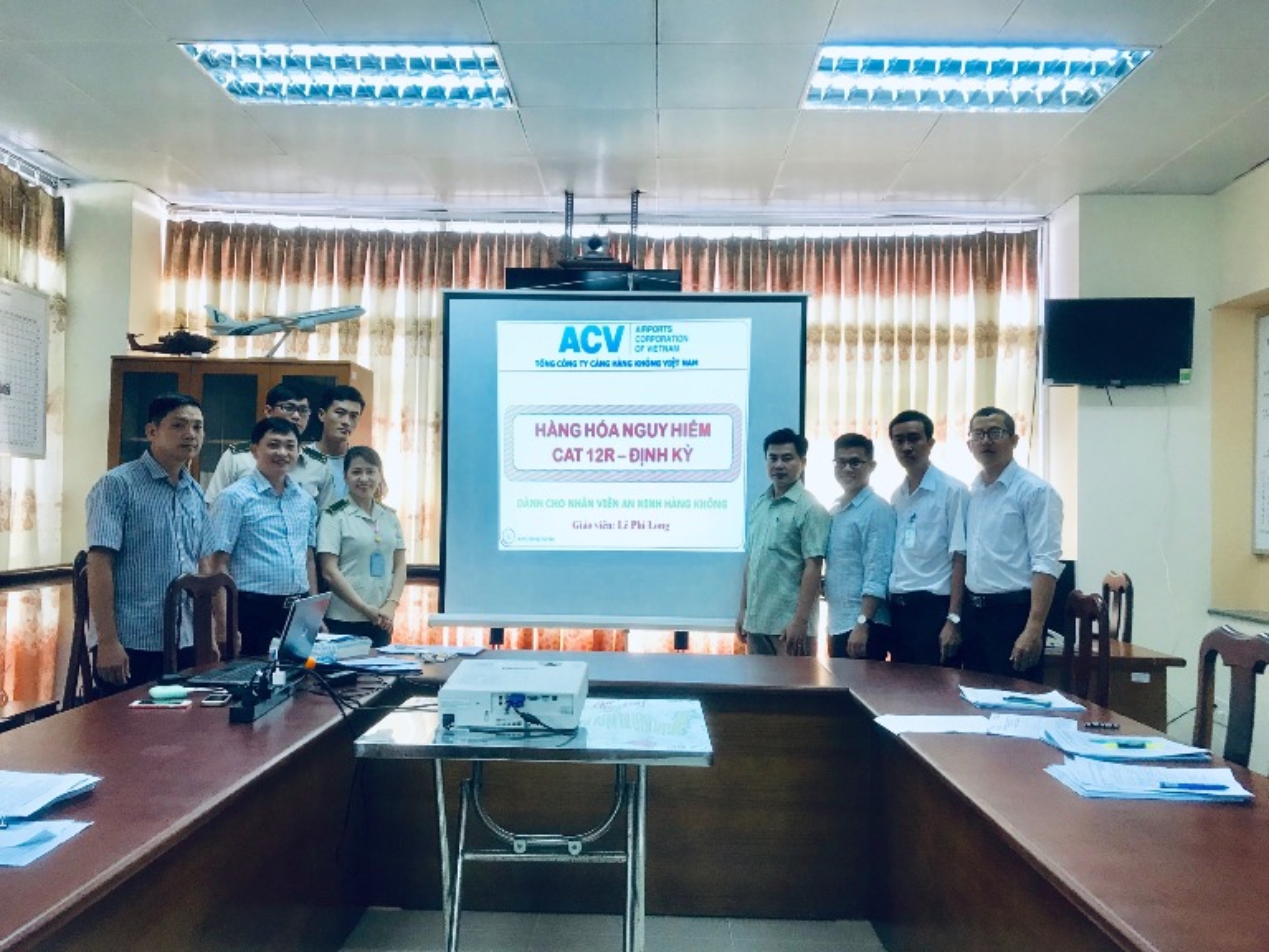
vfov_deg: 49.7
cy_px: 476
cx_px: 634
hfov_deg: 63.4
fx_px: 1026
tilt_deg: +1.3
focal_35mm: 28
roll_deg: -0.6
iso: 25
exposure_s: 1/33
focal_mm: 3.99
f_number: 1.8
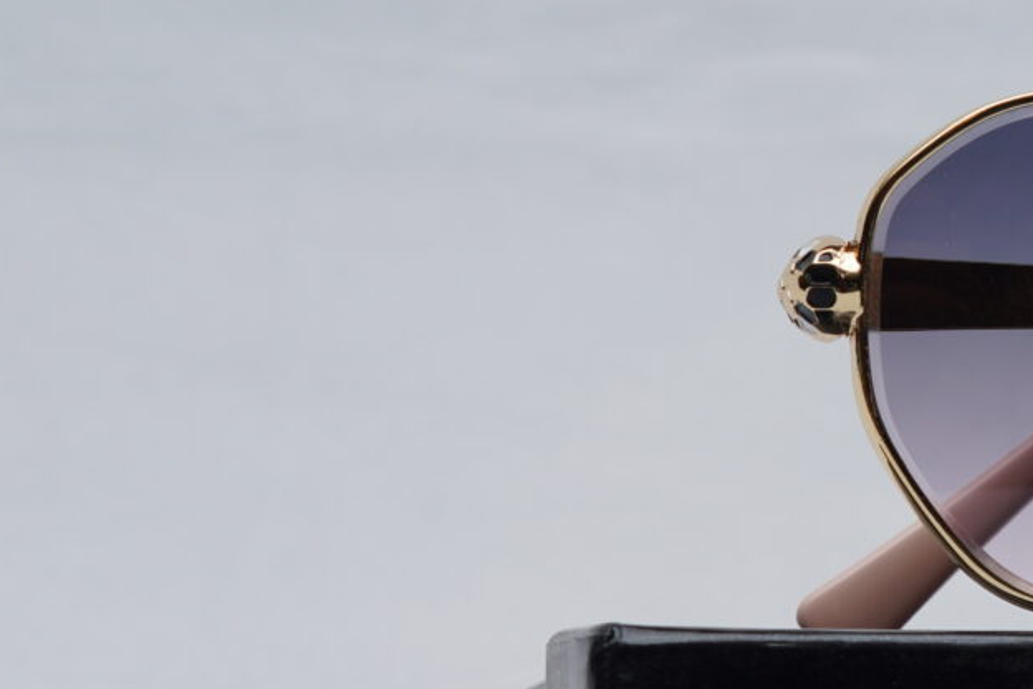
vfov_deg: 6.7
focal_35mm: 205
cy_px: 693
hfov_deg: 9.7
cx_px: 1540
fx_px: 5882
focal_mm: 50
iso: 100
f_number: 9
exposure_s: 1/160
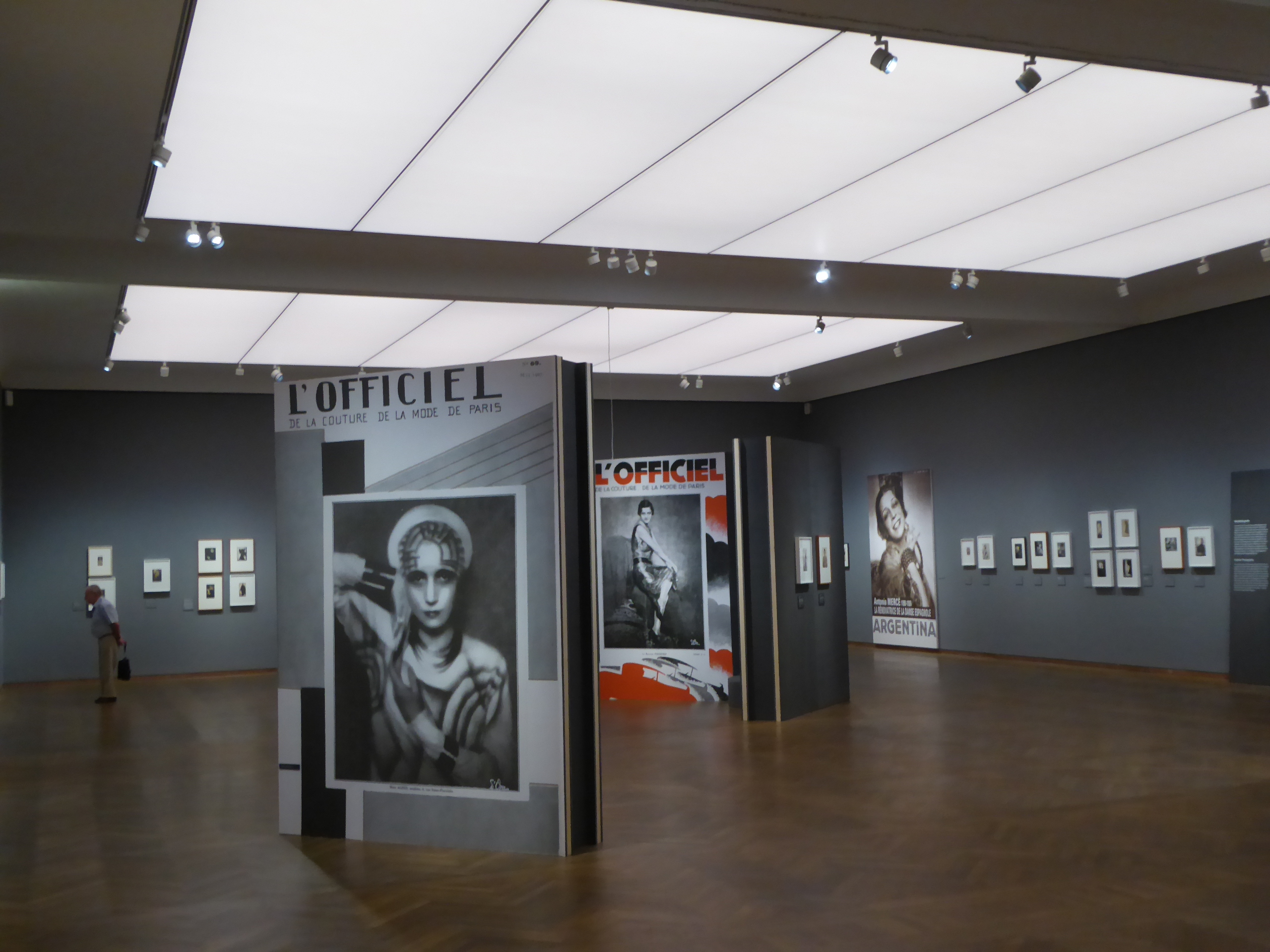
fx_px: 1431
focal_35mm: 39
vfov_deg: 36.8
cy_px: 476
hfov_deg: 47.9
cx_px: 635
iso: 400
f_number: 3.7
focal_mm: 6.7
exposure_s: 1/6
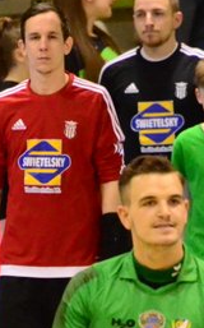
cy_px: 325
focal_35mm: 1230
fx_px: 10972
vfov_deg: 1.7
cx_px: 176
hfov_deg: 1.1
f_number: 5.3
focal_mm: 230
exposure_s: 1/400
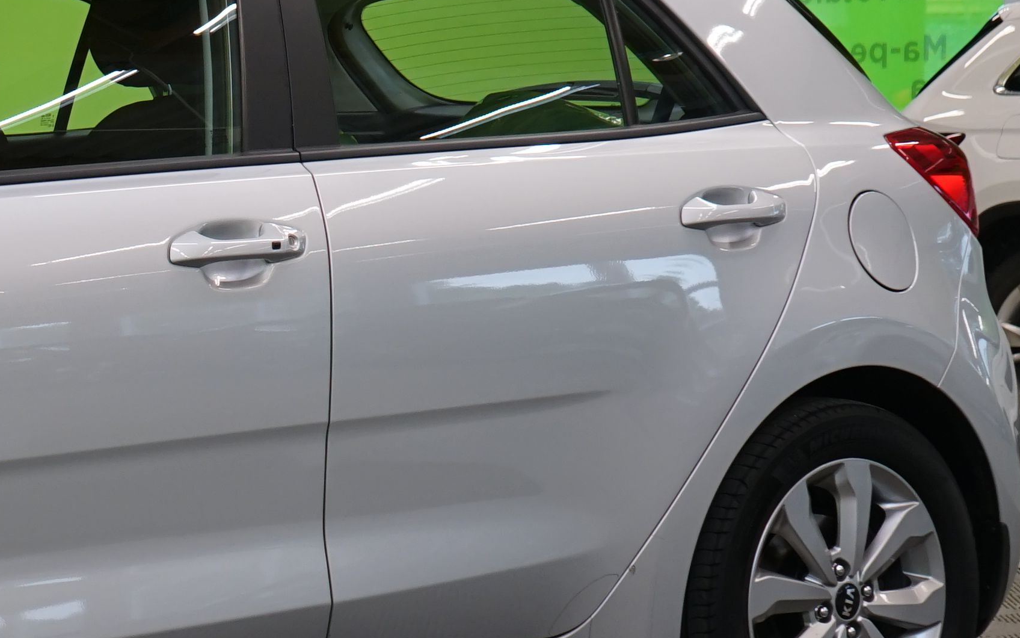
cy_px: 370
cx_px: -289
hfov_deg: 16.6
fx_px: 3308
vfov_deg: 11.0
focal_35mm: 119
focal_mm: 33
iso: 400
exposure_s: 1/30
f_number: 5.6
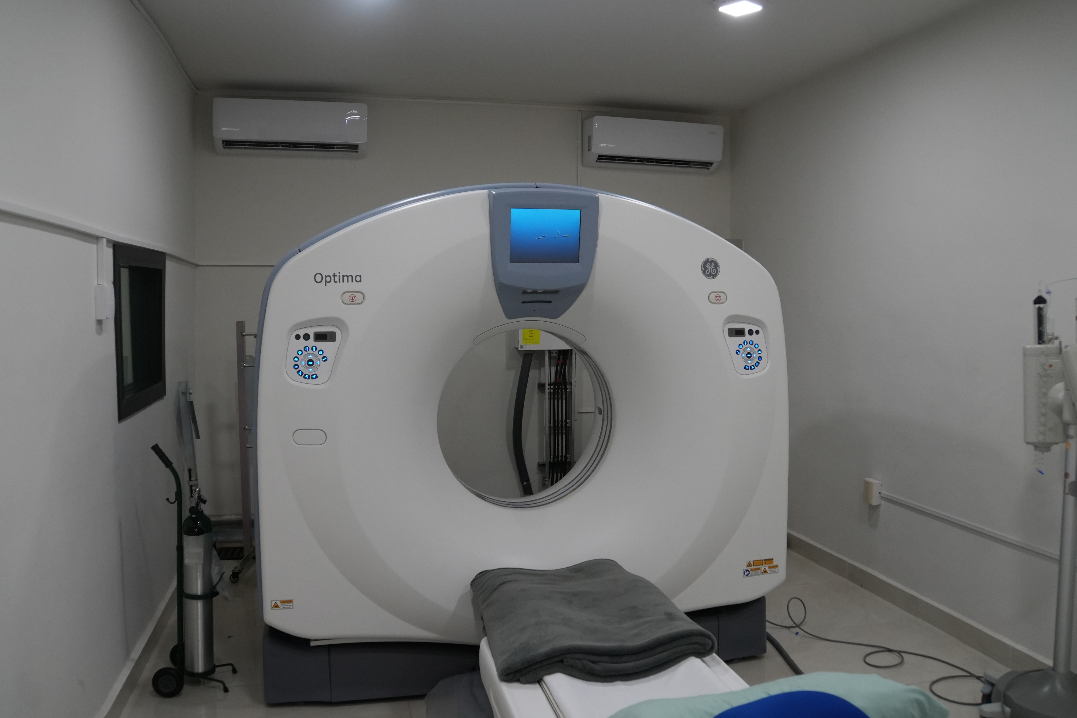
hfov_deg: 67.4
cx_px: 538
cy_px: 359
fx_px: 808
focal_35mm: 27
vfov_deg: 47.9
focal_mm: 18
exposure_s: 1/160
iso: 1250
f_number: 4
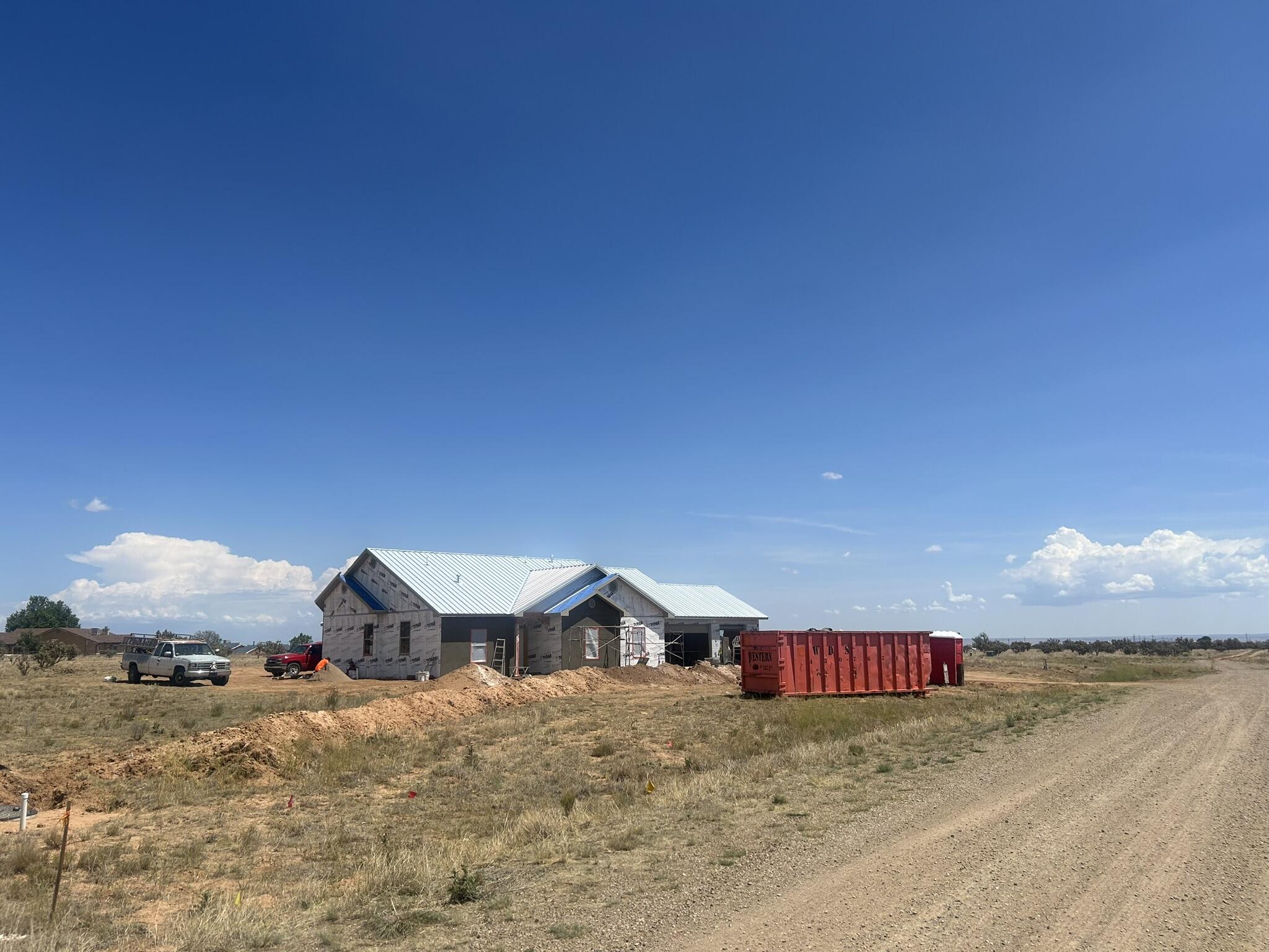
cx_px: 634
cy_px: 476
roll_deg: +0.8
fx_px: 953
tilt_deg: +9.6
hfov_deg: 67.3
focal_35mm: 26
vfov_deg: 53.1
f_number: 1.5
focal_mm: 5.7
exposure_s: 1/7463
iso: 50
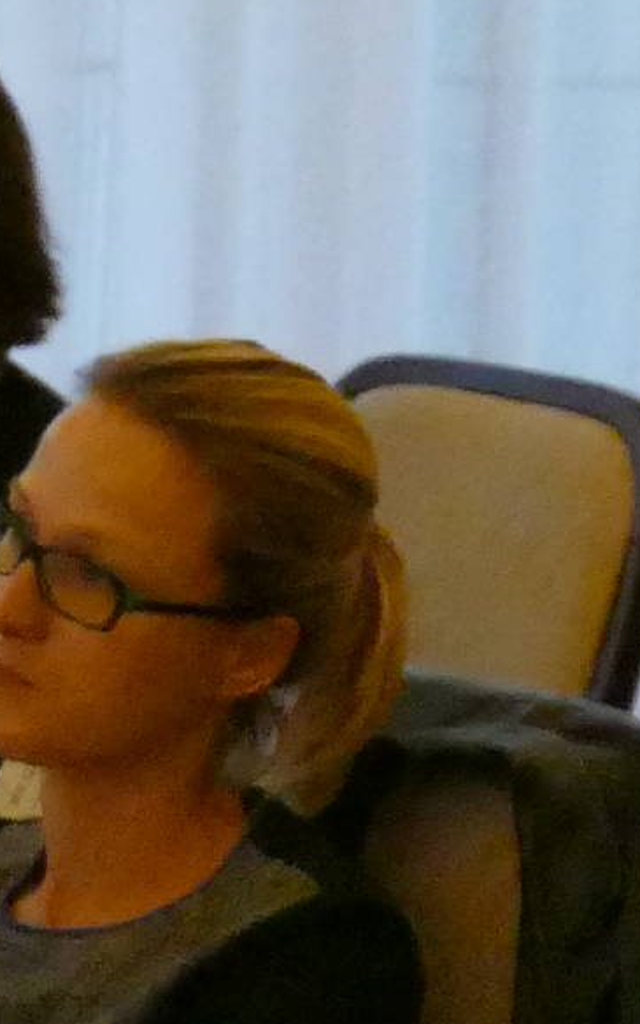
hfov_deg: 3.1
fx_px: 11749
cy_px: 1668
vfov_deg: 4.9
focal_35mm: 421
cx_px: -894
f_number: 3.5
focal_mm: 22.58
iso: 3200
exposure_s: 1/125
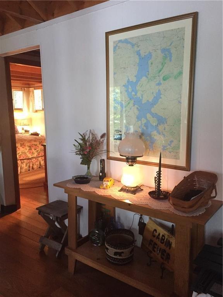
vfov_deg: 61.7
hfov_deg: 48.2
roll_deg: +0.4
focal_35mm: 29
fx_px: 249
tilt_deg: -7.6
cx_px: 112
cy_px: 148
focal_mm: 4.15
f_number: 2.2
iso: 250
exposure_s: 1/30
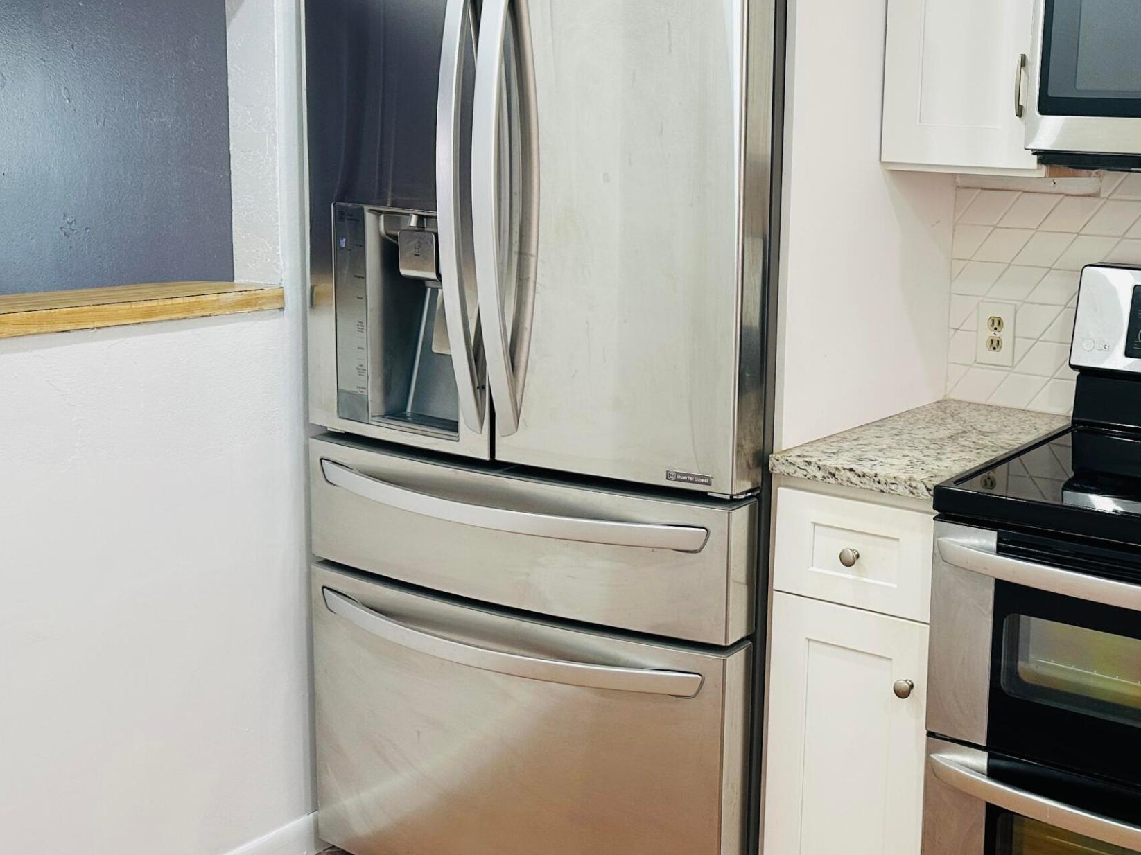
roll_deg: -1.9
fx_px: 1384
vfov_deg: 34.3
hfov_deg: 42.7
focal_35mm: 42
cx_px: 919
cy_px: 362
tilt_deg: -9.0
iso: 160
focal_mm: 6.86
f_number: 1.78
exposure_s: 1/120
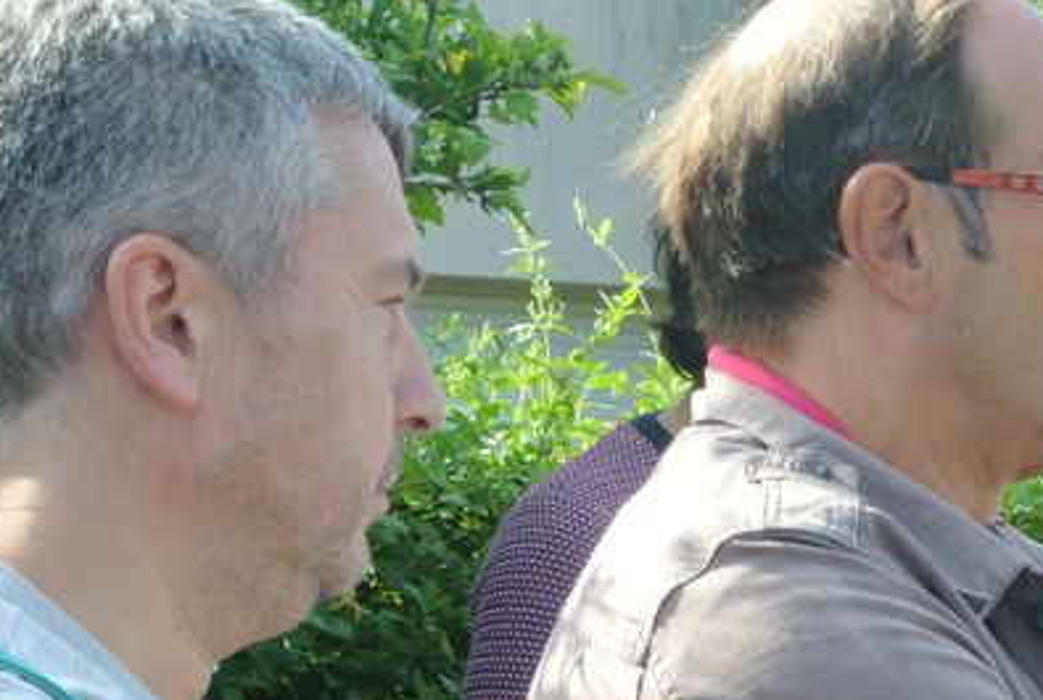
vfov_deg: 8.4
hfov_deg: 12.4
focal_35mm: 164
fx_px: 4760
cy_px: 559
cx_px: 953
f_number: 11
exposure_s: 1/100
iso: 400
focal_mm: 30
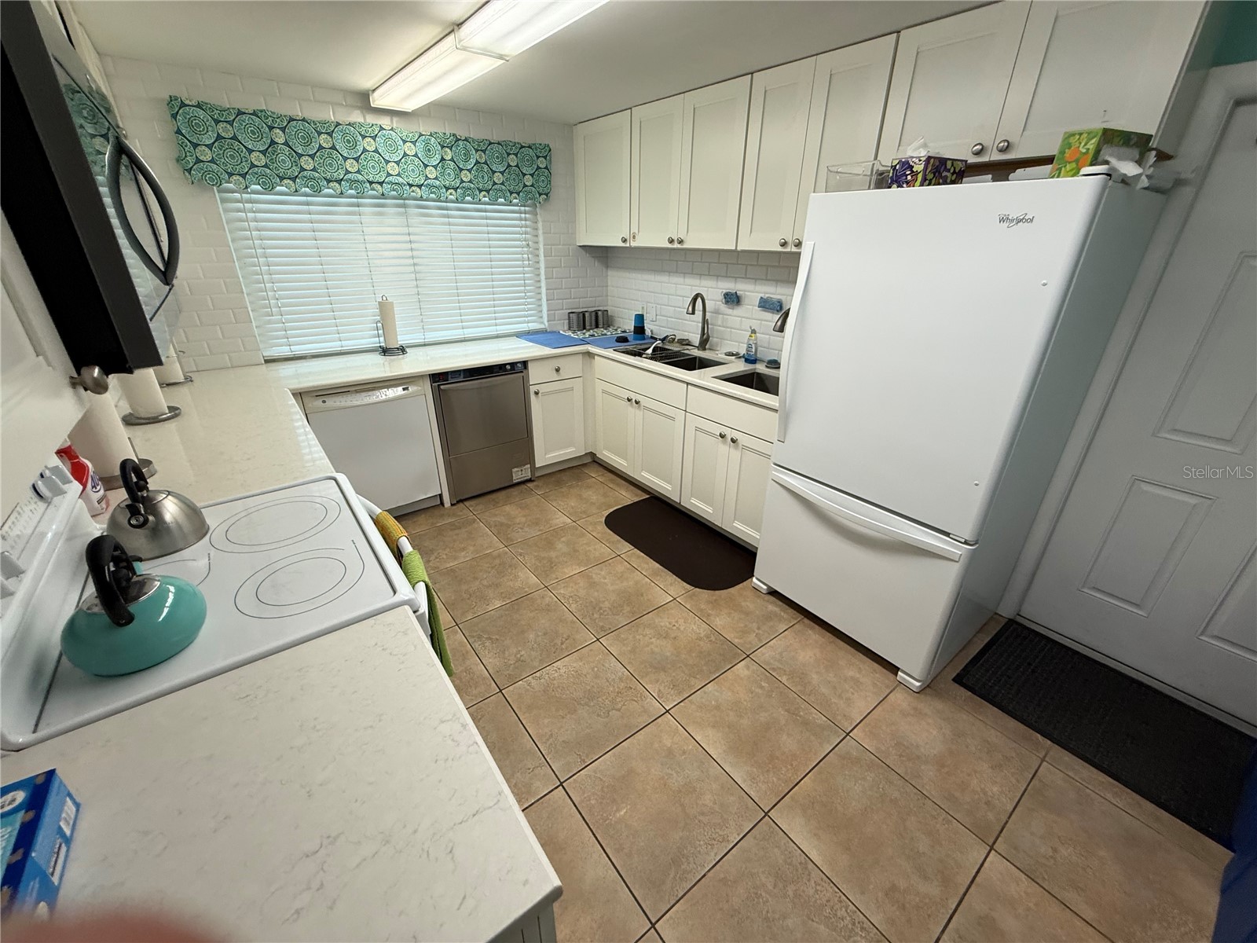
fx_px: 508
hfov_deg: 102.1
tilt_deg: -24.3
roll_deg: -1.0
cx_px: 628
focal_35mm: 14
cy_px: 472
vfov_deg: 85.7
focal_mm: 2.22
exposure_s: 1/120
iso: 160
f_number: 2.2
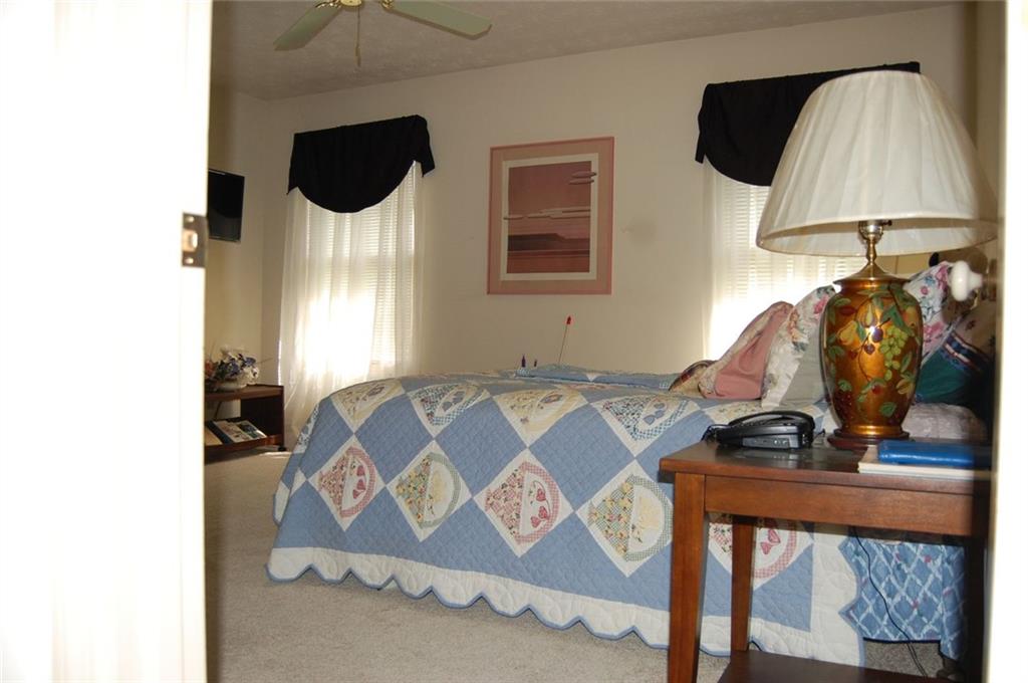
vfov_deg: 47.8
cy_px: 342
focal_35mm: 27
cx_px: 514
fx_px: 770
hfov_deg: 67.4
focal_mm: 18
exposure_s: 1/60
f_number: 3.5
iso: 400
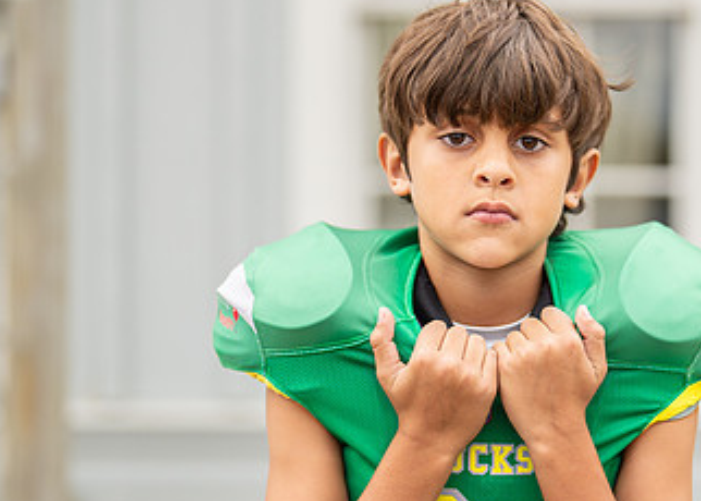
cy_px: 301
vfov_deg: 12.6
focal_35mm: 114
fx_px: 2270
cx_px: 515
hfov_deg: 17.5
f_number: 1.2
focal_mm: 50
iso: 125
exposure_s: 1/2000
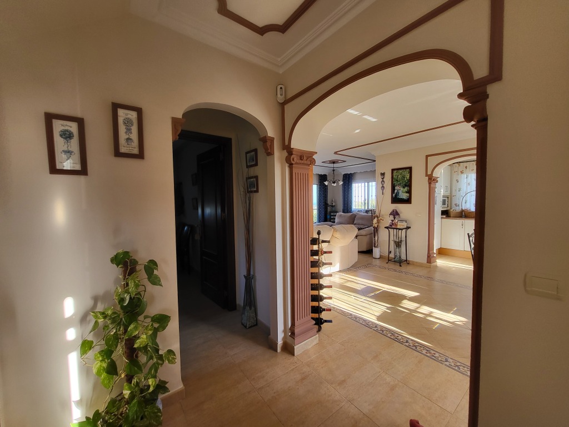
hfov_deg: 106.2
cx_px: 284
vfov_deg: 89.9
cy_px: 214
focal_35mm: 13
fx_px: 214
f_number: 2.2
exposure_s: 1/50
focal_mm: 1.74
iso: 100
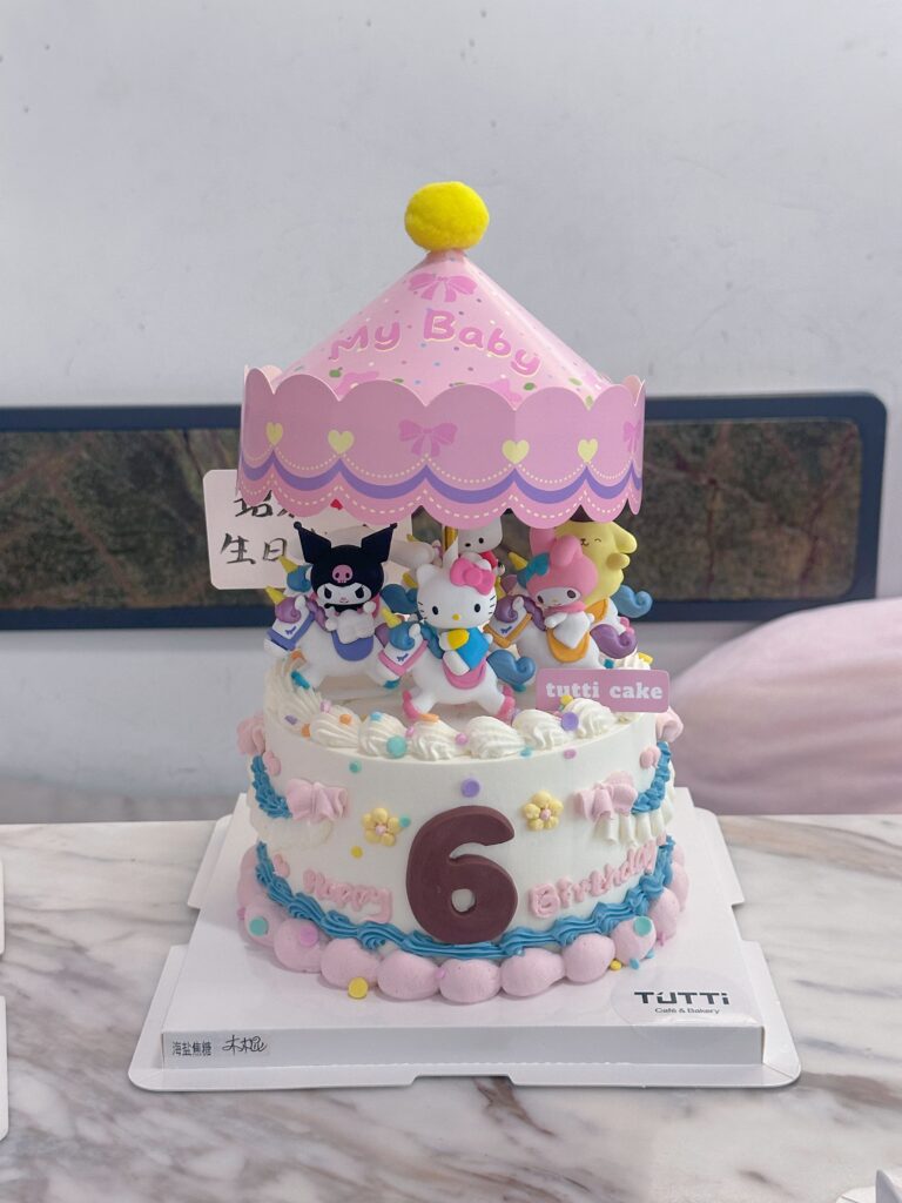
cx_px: 451
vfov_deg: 39.7
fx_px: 1668
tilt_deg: -17.1
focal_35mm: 48
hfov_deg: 30.3
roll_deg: +1.3
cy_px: 602
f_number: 1.78
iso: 160
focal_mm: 6.86
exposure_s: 1/50
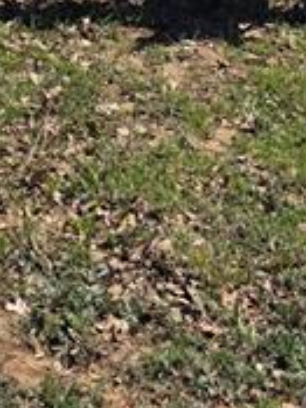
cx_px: -42
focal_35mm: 101
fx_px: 1192
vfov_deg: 15.3
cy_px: -431
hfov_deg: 14.3
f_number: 1.7
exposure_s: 1/6355
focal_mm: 6.3
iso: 80
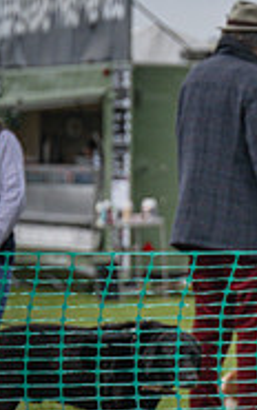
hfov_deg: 3.6
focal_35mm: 365
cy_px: 421
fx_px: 4081
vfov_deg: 5.7
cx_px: 615
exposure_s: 1/4000
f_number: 4
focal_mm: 98
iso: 1250
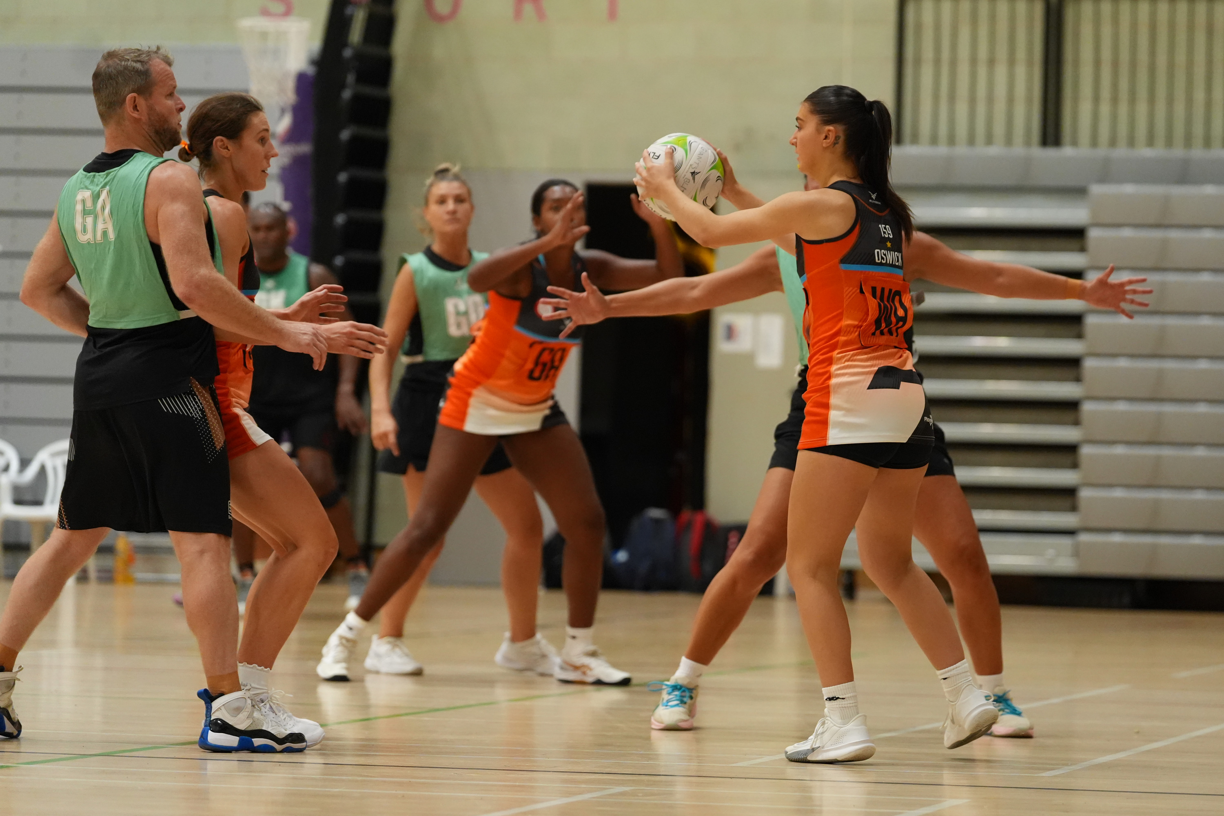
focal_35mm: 125
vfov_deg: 11.0
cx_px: 612
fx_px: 4250
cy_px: 408
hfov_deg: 16.4
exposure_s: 1/800
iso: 5000
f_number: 2.8
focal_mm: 125
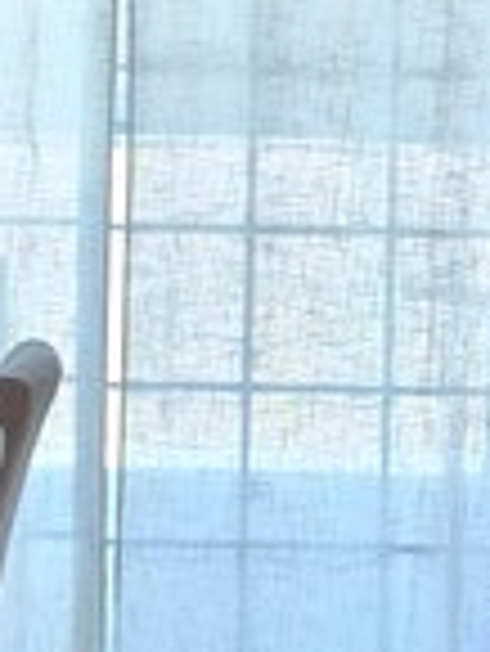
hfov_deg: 9.2
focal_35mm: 162
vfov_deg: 12.2
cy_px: 252
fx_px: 3053
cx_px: 306
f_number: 1.8
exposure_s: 1/120
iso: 100
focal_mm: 5.4
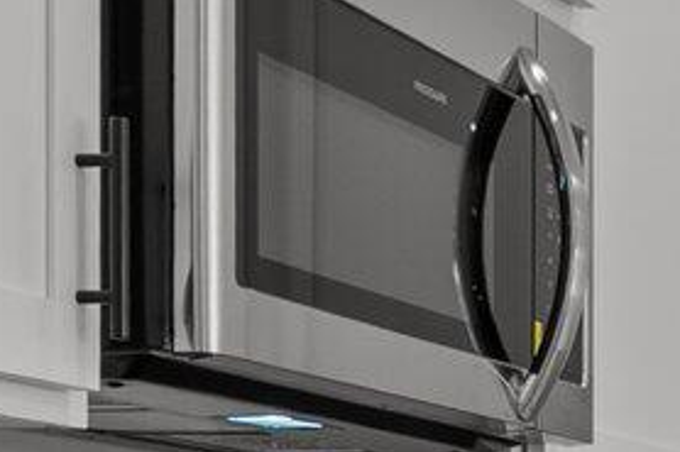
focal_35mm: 140
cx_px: 1548
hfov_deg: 12.2
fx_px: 2643
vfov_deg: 9.4
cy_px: 760
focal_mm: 19
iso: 400
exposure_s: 1/20
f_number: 6.3
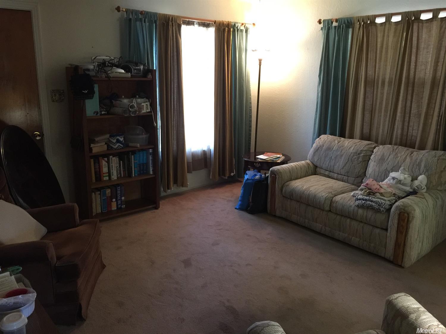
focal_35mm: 29
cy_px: 167
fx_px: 374
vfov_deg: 48.2
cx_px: 223
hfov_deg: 61.7
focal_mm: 4.15
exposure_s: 1/15
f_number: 2.2
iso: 125
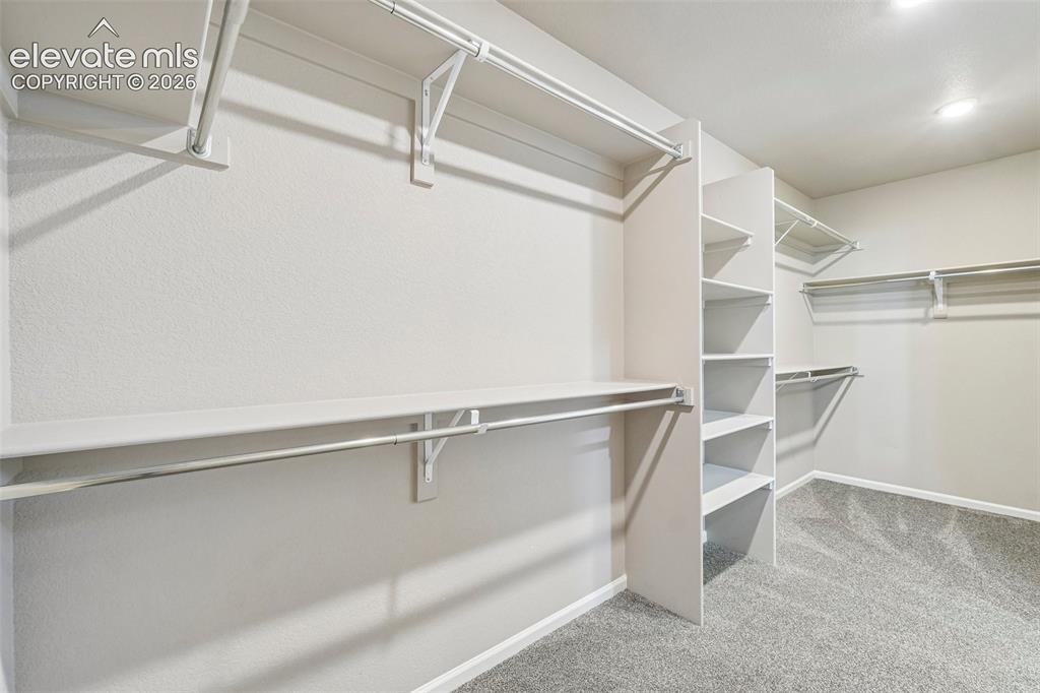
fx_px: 433
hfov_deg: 100.4
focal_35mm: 15
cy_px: 346
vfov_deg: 77.3
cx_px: 520
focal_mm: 10
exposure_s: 1/2.5
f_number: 8
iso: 800
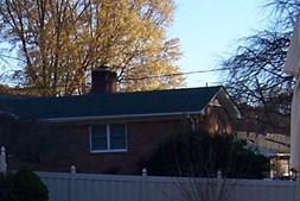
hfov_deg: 14.2
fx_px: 1159
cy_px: 238
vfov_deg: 9.7
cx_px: -76
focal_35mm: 139
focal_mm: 5.5
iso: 80
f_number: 3.4
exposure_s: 1/500
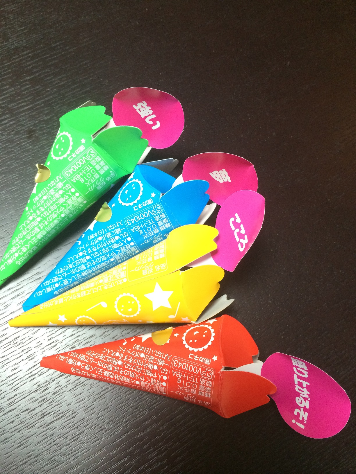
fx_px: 411
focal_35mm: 30
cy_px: 237
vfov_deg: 60.0
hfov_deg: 46.8
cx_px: 178
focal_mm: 4.12
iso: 250
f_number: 2.2
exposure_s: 1/30
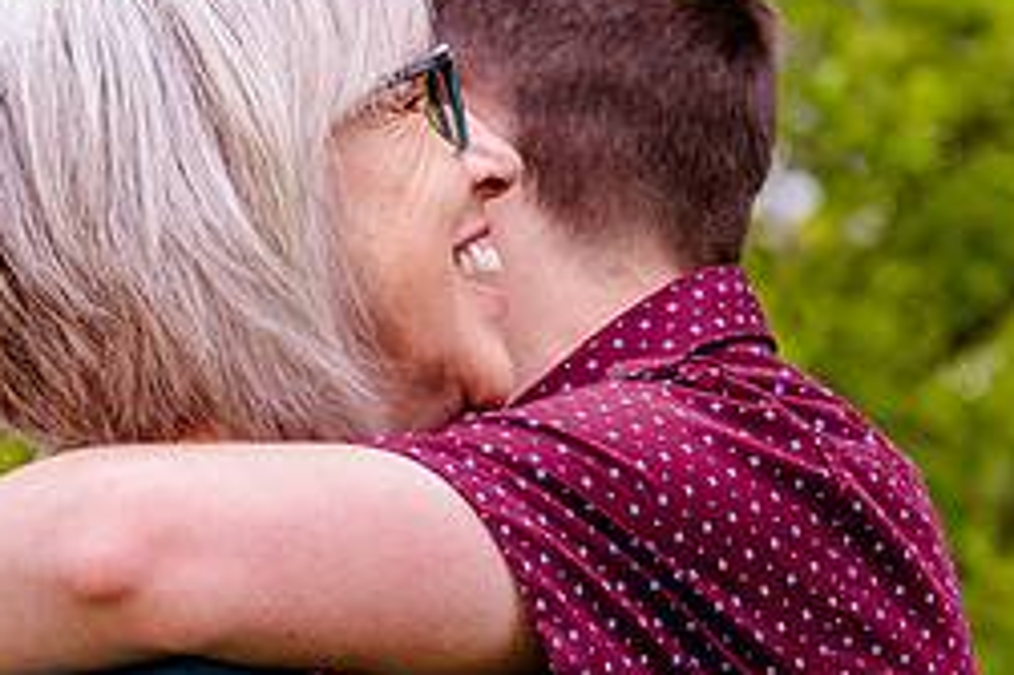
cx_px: 300
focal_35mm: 285
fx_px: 8022
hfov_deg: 7.2
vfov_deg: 4.8
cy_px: 320
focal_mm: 95
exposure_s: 1/320
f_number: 5
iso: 800
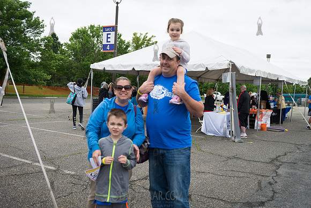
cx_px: 156
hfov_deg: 54.4
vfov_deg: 37.9
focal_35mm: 35
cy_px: 104
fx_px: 302
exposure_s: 1/1000
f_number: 3.5
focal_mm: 35
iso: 200
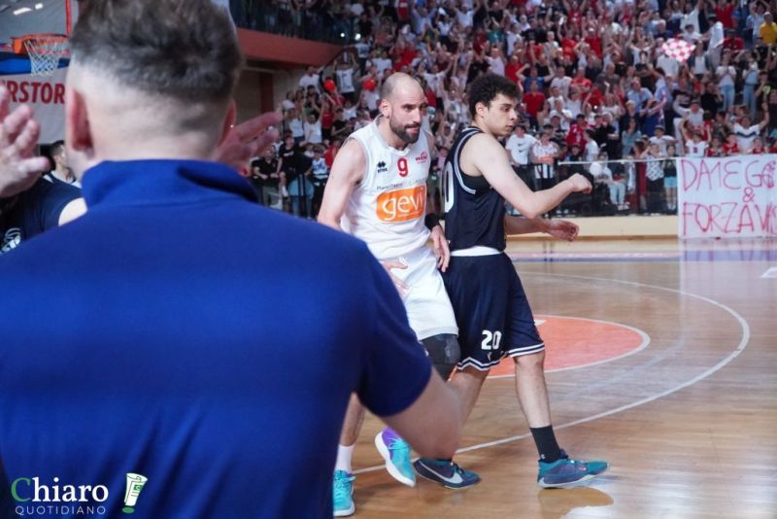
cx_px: 388
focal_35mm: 45
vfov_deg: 29.9
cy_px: 260
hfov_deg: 43.6
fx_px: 972
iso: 5000
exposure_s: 1/1000
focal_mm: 30
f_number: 4
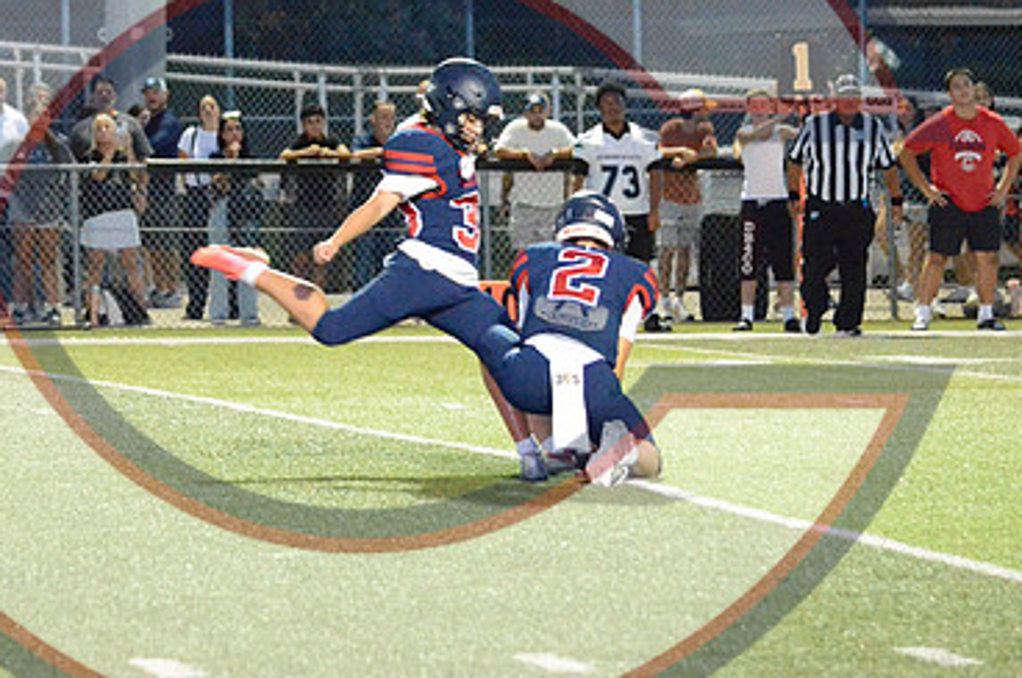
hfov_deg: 7.5
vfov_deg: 5.0
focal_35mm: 274
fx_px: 7765
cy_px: 253
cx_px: 350
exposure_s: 1/250
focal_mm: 116
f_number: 4.8
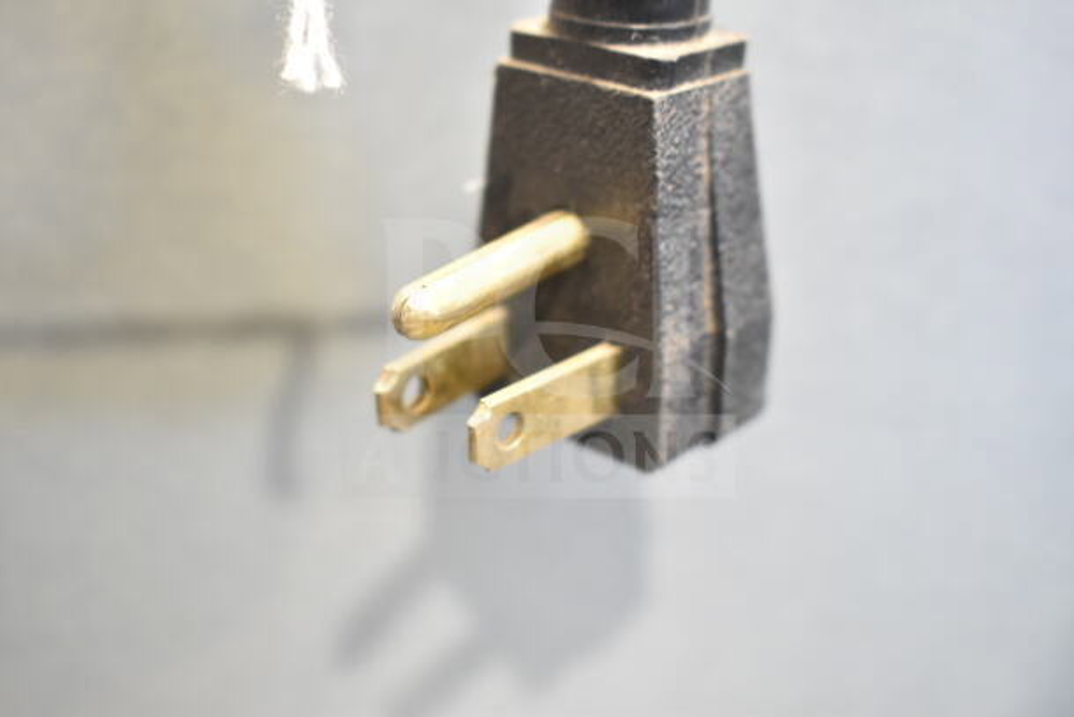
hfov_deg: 37.8
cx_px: 537
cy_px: 358
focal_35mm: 52
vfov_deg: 25.8
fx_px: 1567
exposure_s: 1/60
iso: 2000
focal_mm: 35
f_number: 4.5
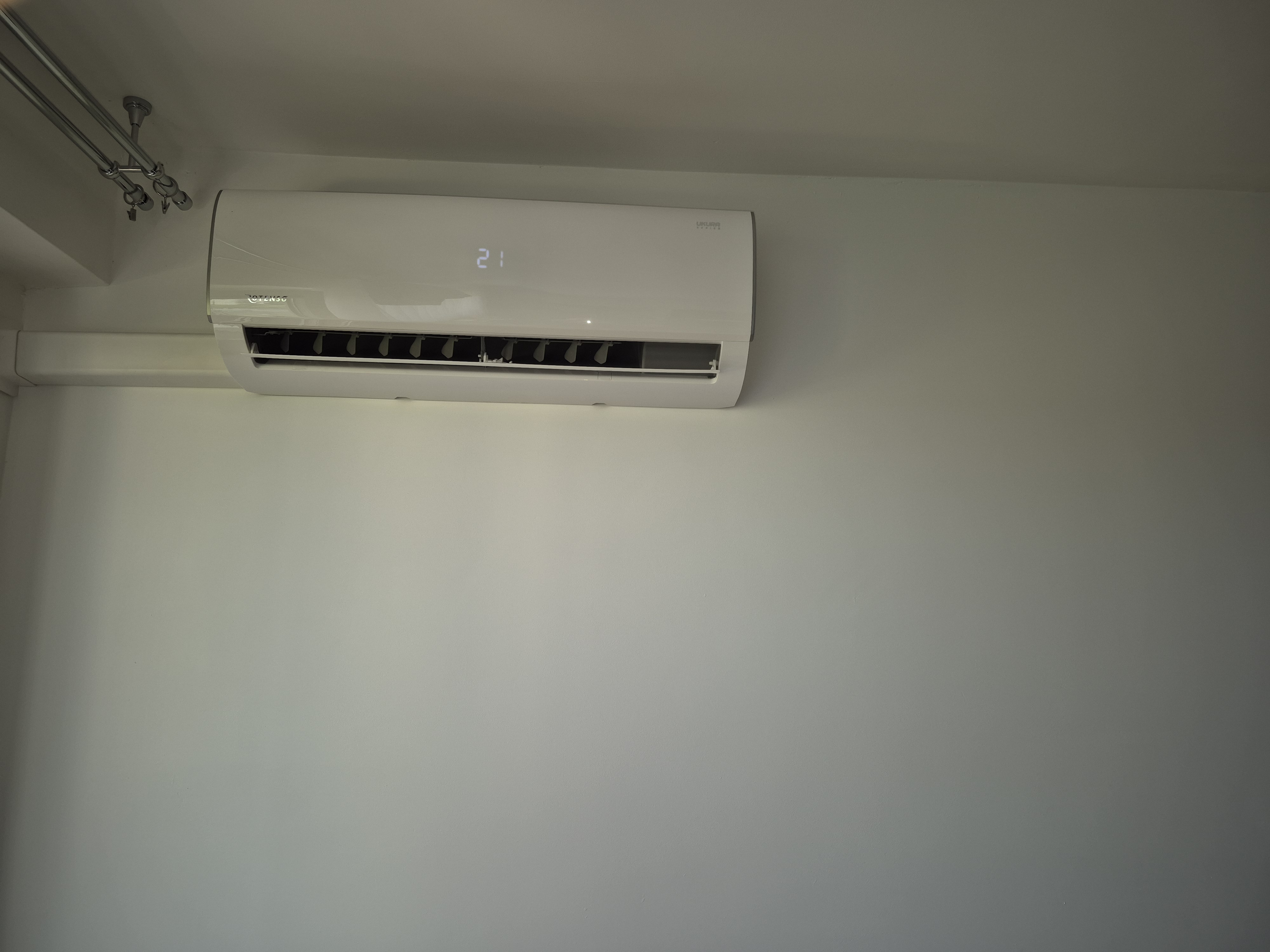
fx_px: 844
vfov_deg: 58.9
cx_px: 635
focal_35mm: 23
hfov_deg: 73.9
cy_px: 476
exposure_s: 1/100
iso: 32
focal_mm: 5.4
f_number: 1.8
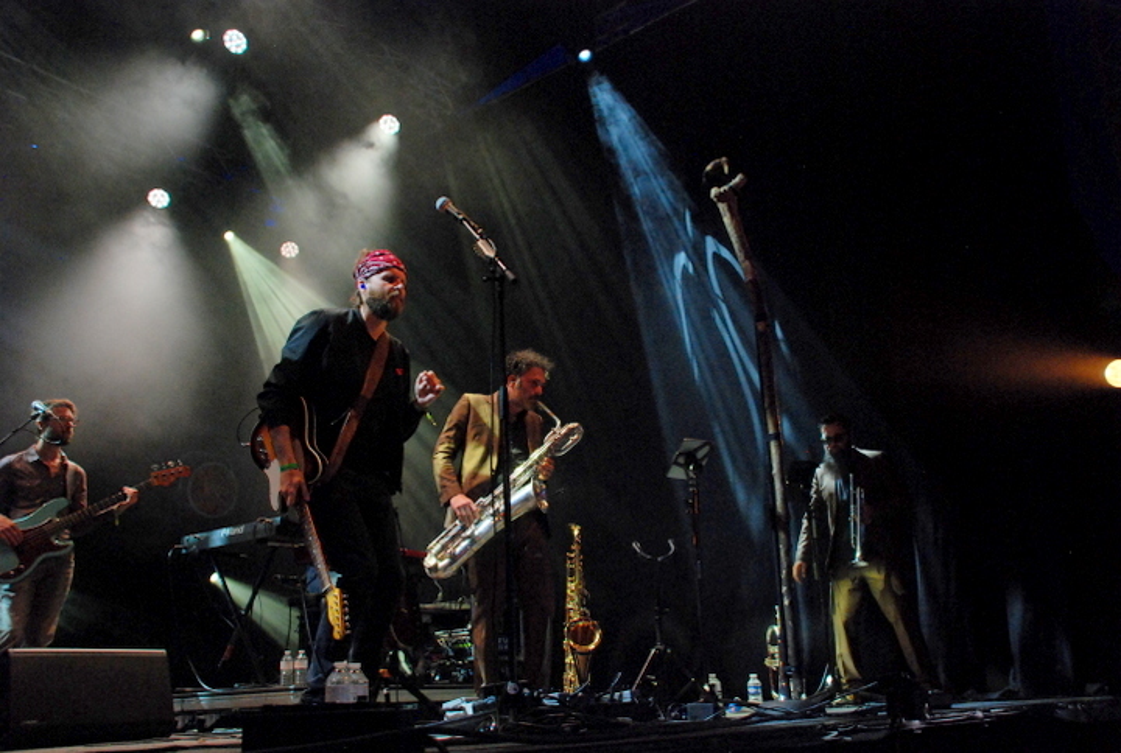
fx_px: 1030
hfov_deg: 57.1
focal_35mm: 33
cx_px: 560
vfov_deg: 40.2
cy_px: 376
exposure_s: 1/200
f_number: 3.8
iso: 1600
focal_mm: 22
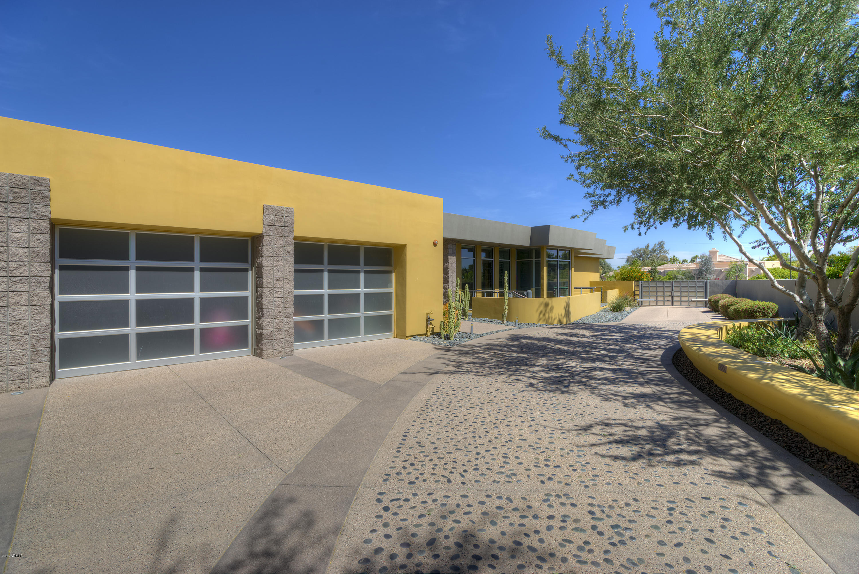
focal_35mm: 16
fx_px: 382
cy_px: 287
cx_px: 430
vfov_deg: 73.8
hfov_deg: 96.7
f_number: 10
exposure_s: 1/160
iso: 100
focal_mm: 16
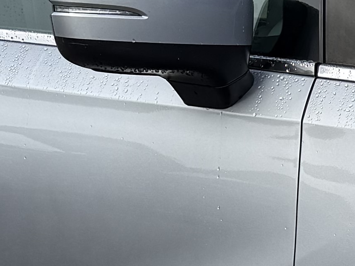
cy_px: 373
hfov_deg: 11.9
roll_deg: +1.3
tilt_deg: -11.8
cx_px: 476
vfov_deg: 9.0
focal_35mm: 161
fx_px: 1652
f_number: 1.78
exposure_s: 1/1855
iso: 80
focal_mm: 6.76
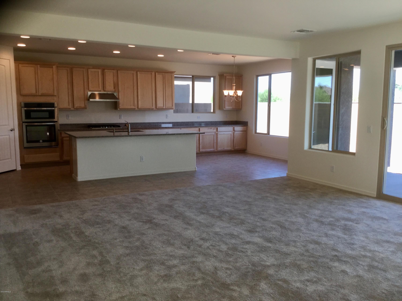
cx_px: 201
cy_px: 150
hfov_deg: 58.4
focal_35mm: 31
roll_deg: -0.5
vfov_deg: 45.4
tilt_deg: -8.6
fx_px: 360
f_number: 2.4
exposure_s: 1/60
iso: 32
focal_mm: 3.3
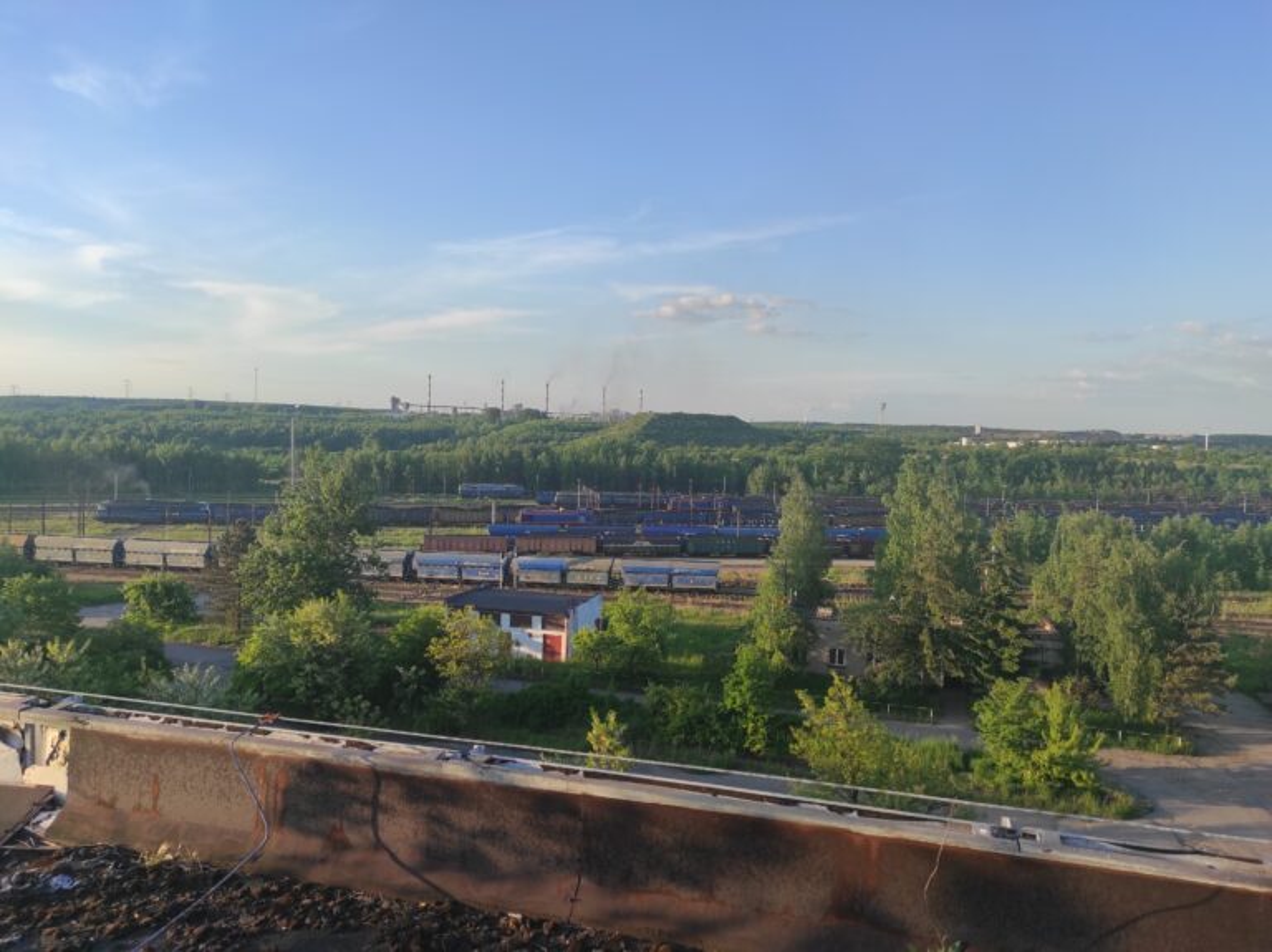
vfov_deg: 54.8
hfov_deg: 69.4
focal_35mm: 25
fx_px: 918
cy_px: 476
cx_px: 636
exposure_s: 1/802
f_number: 1.89
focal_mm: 5.43
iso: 100
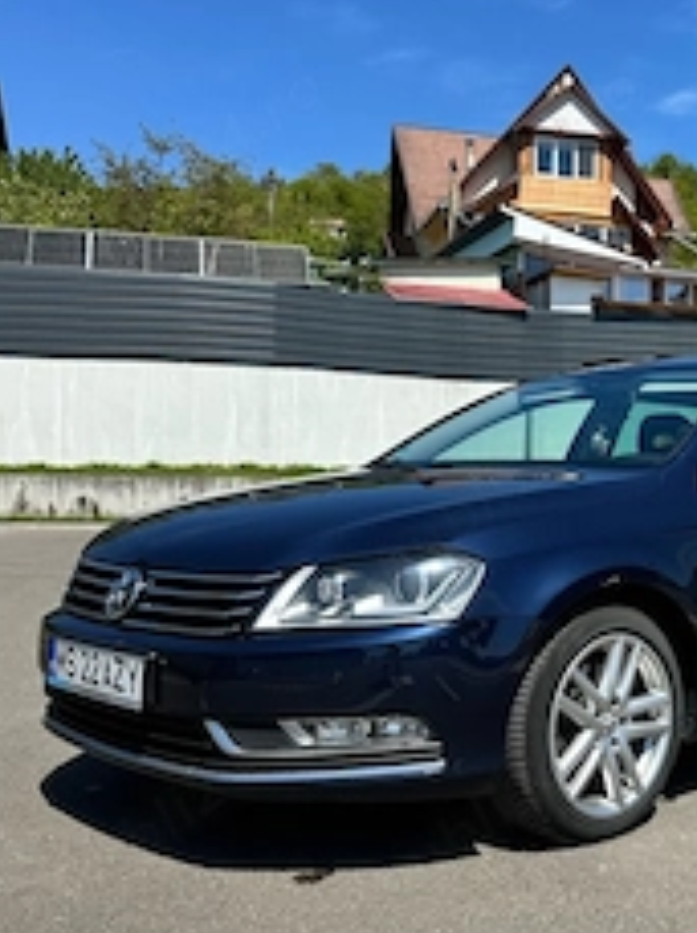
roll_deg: -0.4
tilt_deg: -1.6
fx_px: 1131
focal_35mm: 42
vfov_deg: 44.7
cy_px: 538
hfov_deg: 33.0
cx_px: 587
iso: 80
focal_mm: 6.86
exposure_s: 1/4184
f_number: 1.78
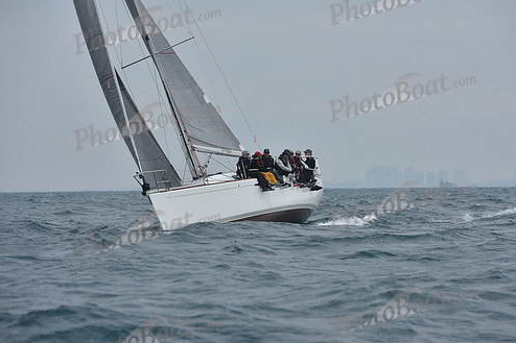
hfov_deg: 8.8
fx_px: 3367
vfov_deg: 5.8
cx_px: 276
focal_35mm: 235
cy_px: 163
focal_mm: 200
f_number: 7.1
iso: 250
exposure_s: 1/800
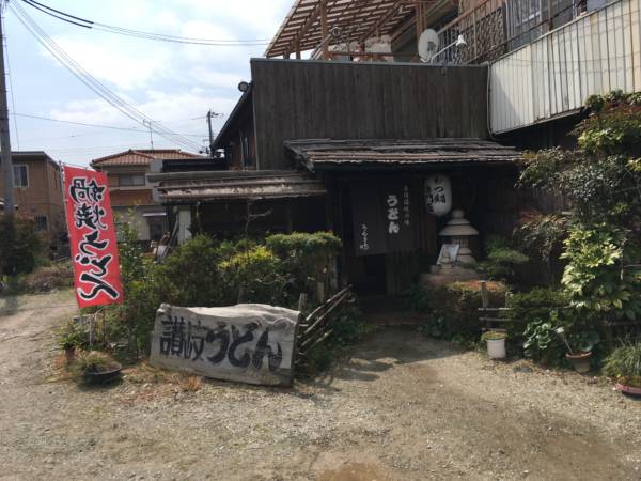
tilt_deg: -0.2
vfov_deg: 48.2
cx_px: 320
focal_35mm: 29
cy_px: 240
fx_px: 537
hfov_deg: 61.7
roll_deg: +0.9
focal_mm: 4.15
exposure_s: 1/2262
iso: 25
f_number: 2.2
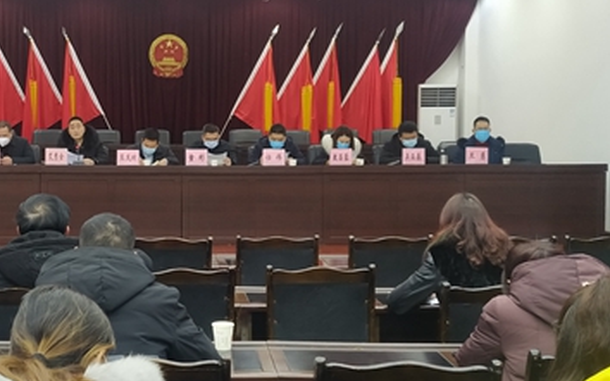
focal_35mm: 46
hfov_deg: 42.4
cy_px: 172
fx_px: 764
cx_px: 169
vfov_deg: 28.0
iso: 320
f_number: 1.9
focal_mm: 3.94
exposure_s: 1/20
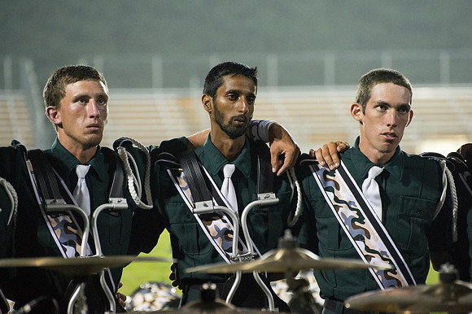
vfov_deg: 6.1
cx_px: 255
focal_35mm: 224
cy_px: 146
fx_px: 2941
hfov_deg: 9.2
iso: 9000
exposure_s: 1/160
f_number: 5.3
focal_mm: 195
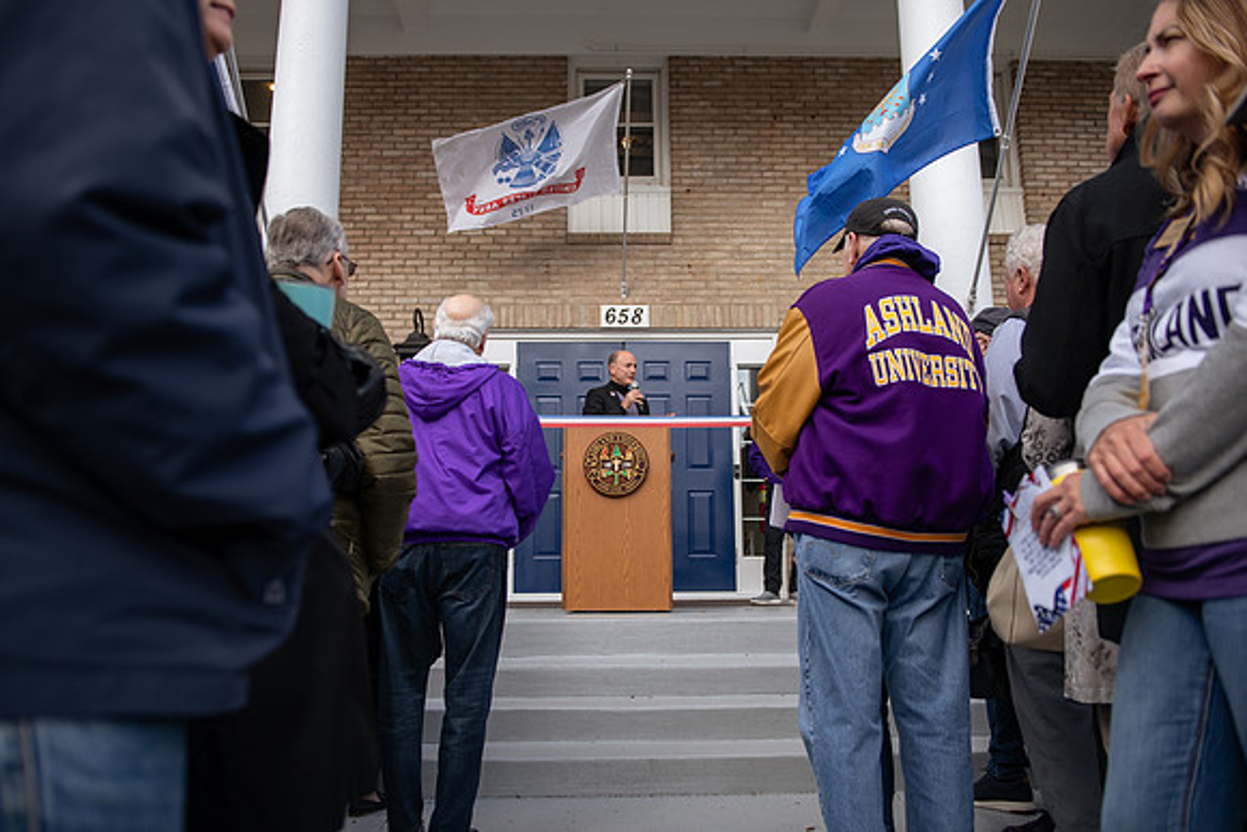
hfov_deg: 65.5
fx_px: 970
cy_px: 416
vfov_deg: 46.4
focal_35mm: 28
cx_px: 624
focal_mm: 28
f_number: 3.2
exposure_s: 1/400
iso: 125
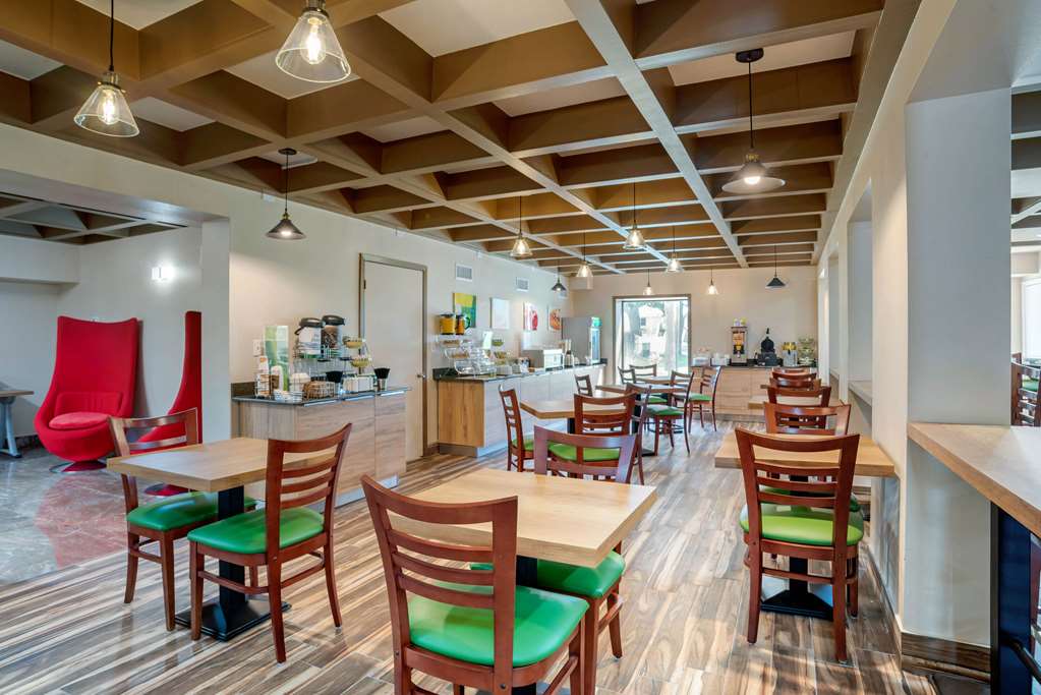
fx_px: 521
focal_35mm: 18
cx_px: 520
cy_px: 348
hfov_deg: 90.0
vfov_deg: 67.4
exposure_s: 1/8
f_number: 10
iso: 320
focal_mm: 18
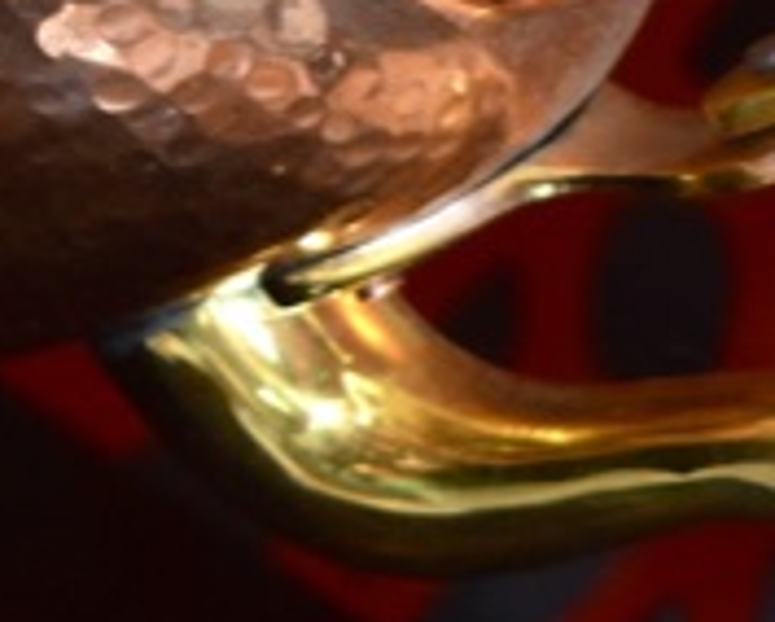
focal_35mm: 381
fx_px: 8749
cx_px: 692
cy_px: 1226
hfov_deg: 5.1
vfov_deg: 4.0
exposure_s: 1/125
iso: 1400
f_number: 5.3
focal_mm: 48
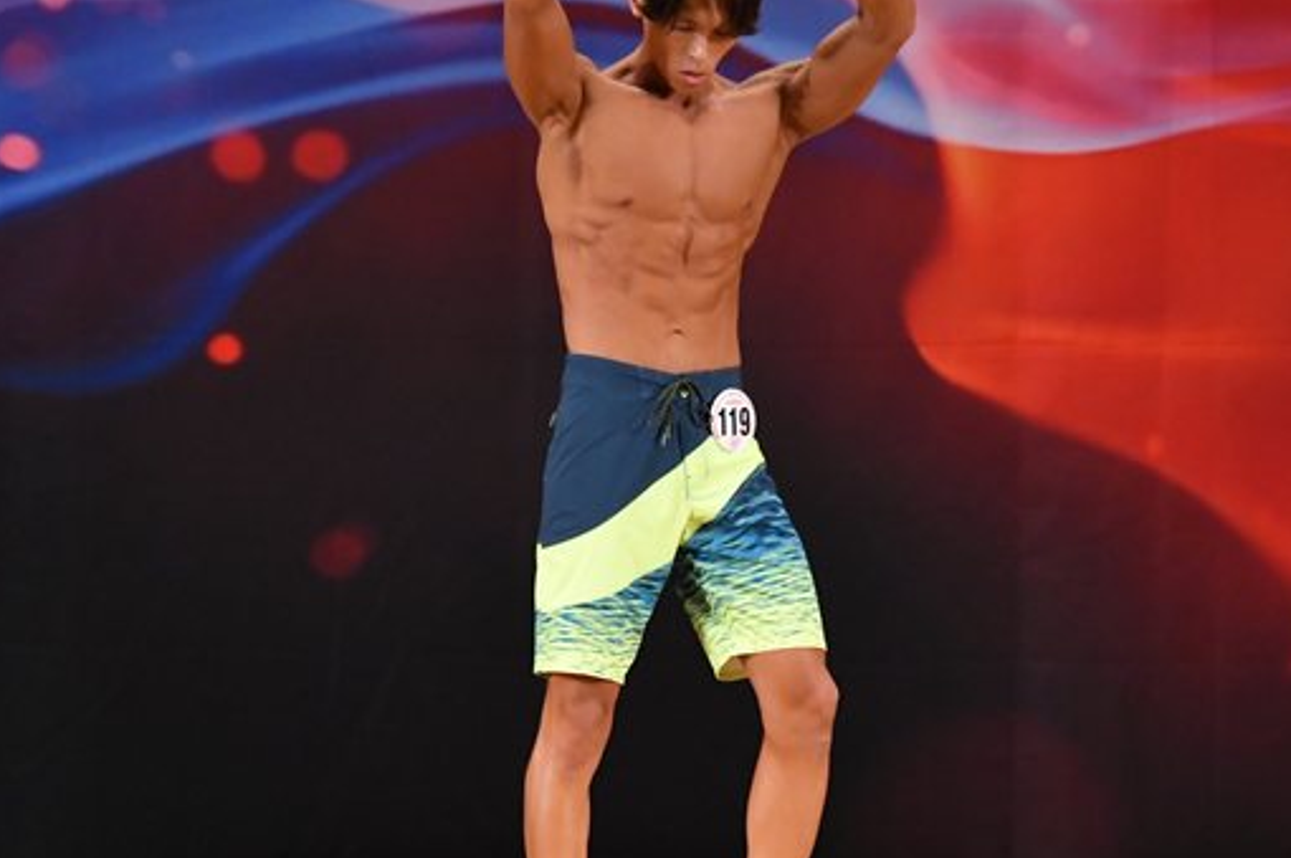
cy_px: 445
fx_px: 13076
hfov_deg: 5.7
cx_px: 723
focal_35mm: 365
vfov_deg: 3.8
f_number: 5.6
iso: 3200
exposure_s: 1/400
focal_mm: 160
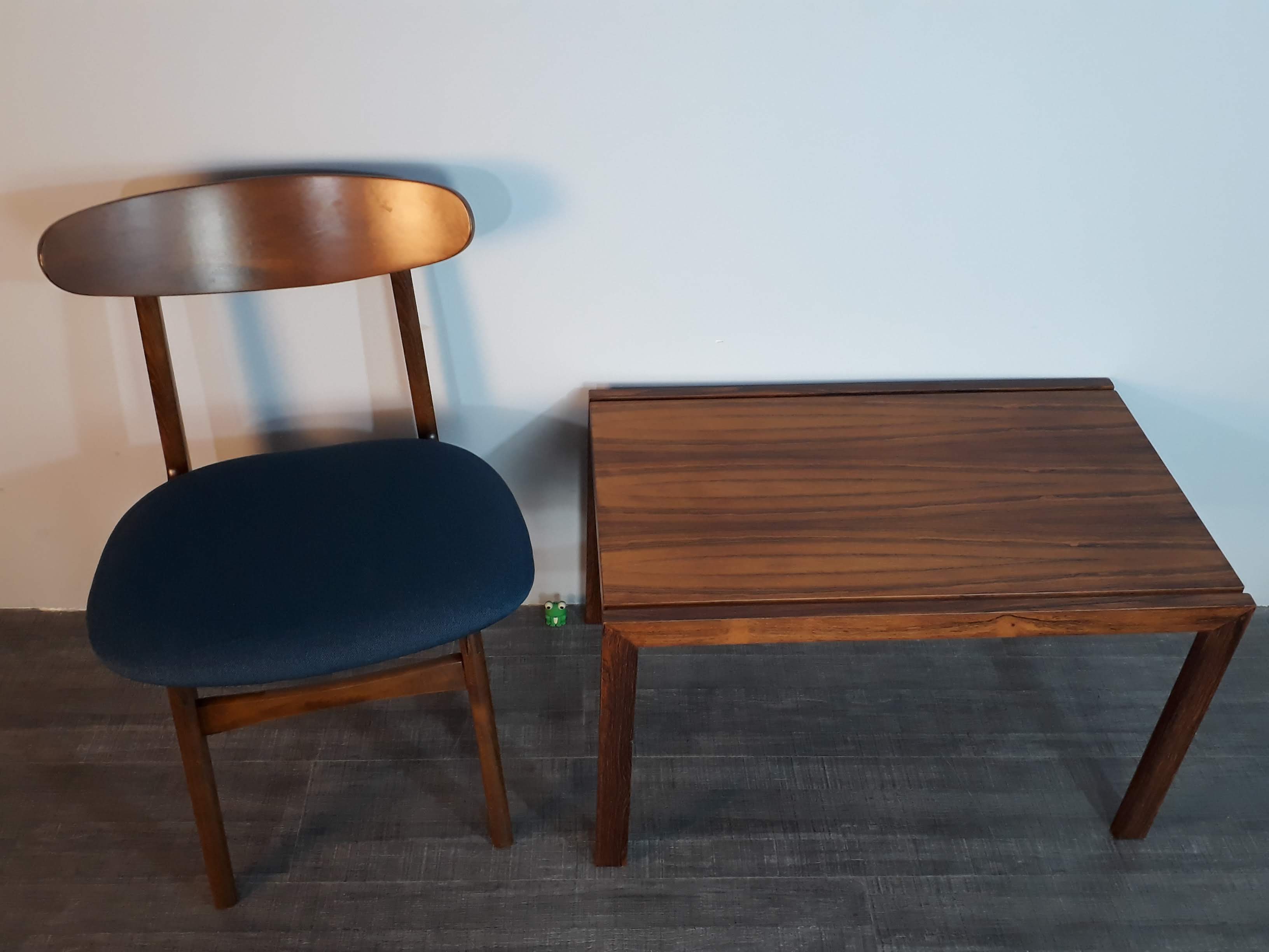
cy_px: 476
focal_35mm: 27
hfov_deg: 65.3
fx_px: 990
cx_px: 634
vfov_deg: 51.4
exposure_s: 1/33
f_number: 1.9
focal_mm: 3.6
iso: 125
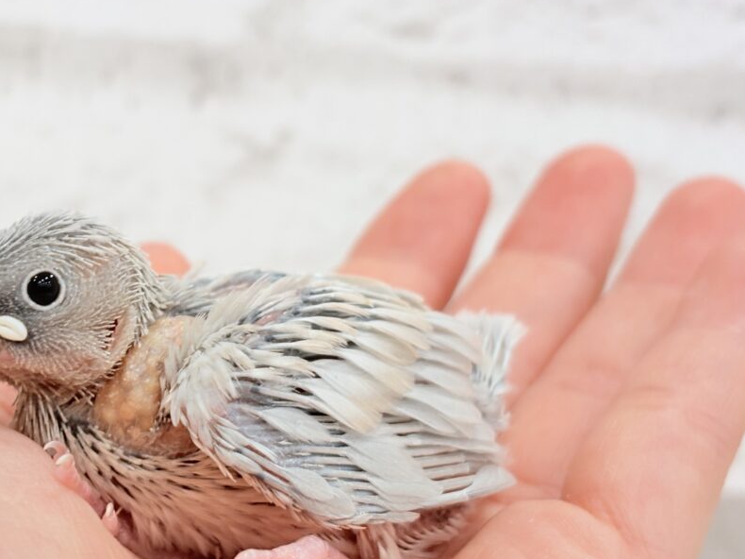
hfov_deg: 24.6
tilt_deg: -1.1
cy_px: 322
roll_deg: -3.4
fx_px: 1700
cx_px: 233
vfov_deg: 18.6
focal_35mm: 79
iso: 50
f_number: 1.6
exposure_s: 1/50
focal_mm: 5.96
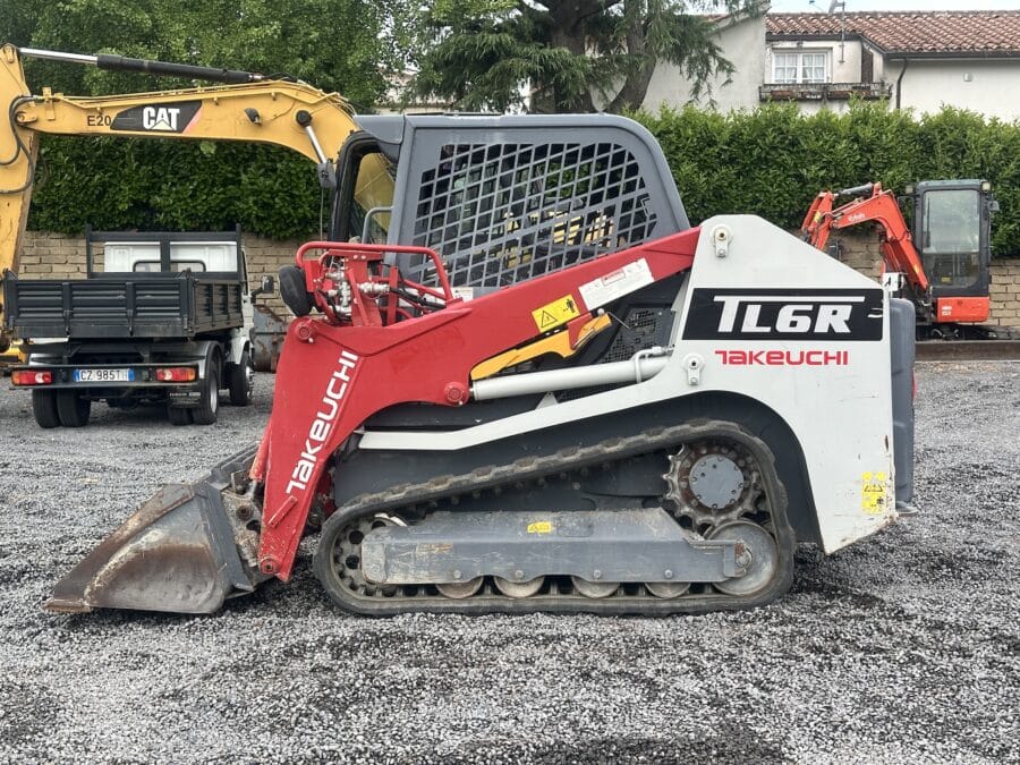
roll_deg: +1.3
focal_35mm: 48
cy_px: 382
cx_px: 510
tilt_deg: -1.9
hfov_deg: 39.7
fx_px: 1414
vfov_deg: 30.3
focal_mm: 6.86
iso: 64
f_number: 1.78
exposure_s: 1/241
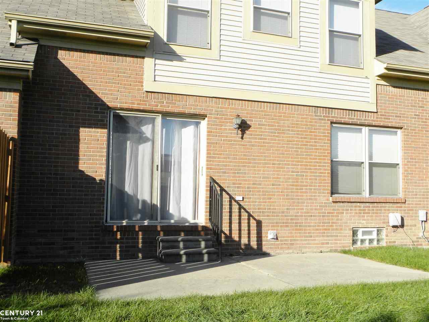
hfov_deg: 50.1
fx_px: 459
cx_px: 214
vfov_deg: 38.7
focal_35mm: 37
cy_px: 161
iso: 64
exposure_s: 1/254
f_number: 5.6
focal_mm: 6.6
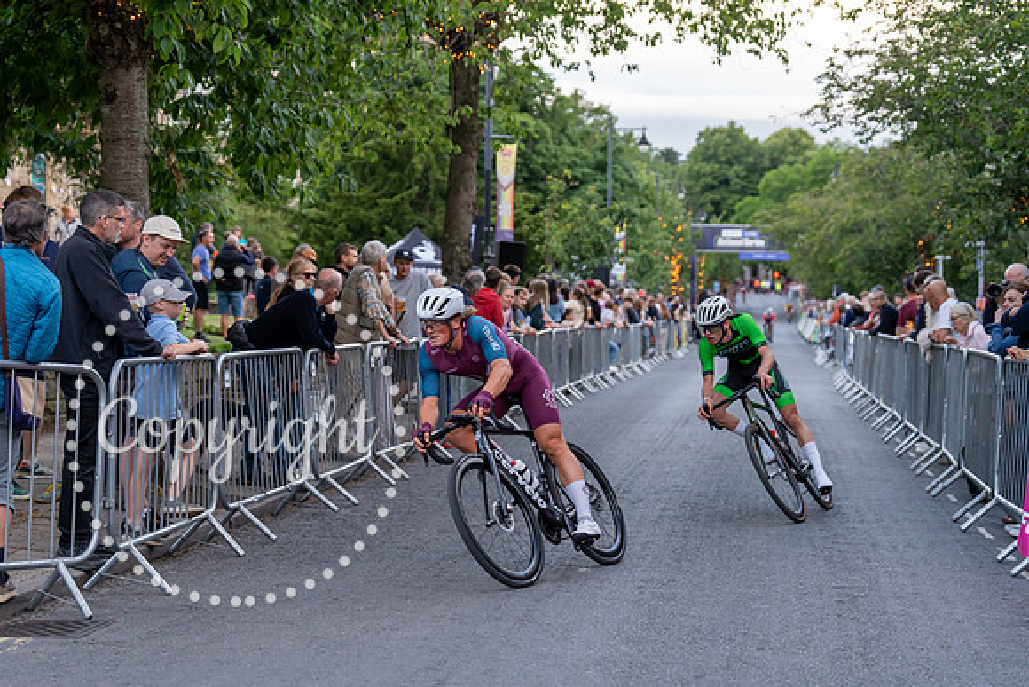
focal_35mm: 70
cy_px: 344
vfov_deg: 19.5
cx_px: 514
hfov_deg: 28.8
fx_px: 2001
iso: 2000
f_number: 3.5
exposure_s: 1/800
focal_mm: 70
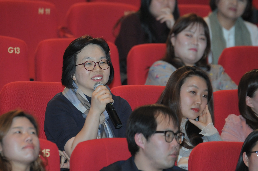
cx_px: 96
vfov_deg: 3.5
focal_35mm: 387
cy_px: 66
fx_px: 2770
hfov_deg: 5.3
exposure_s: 1/125
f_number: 2.8
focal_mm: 200
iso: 800
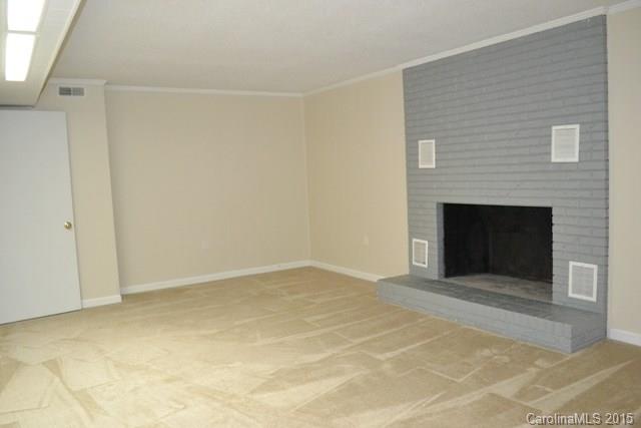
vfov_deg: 48.0
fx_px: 481
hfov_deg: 67.4
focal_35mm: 27
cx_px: 320
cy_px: 214
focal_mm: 18
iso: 3200
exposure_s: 1/60
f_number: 3.5
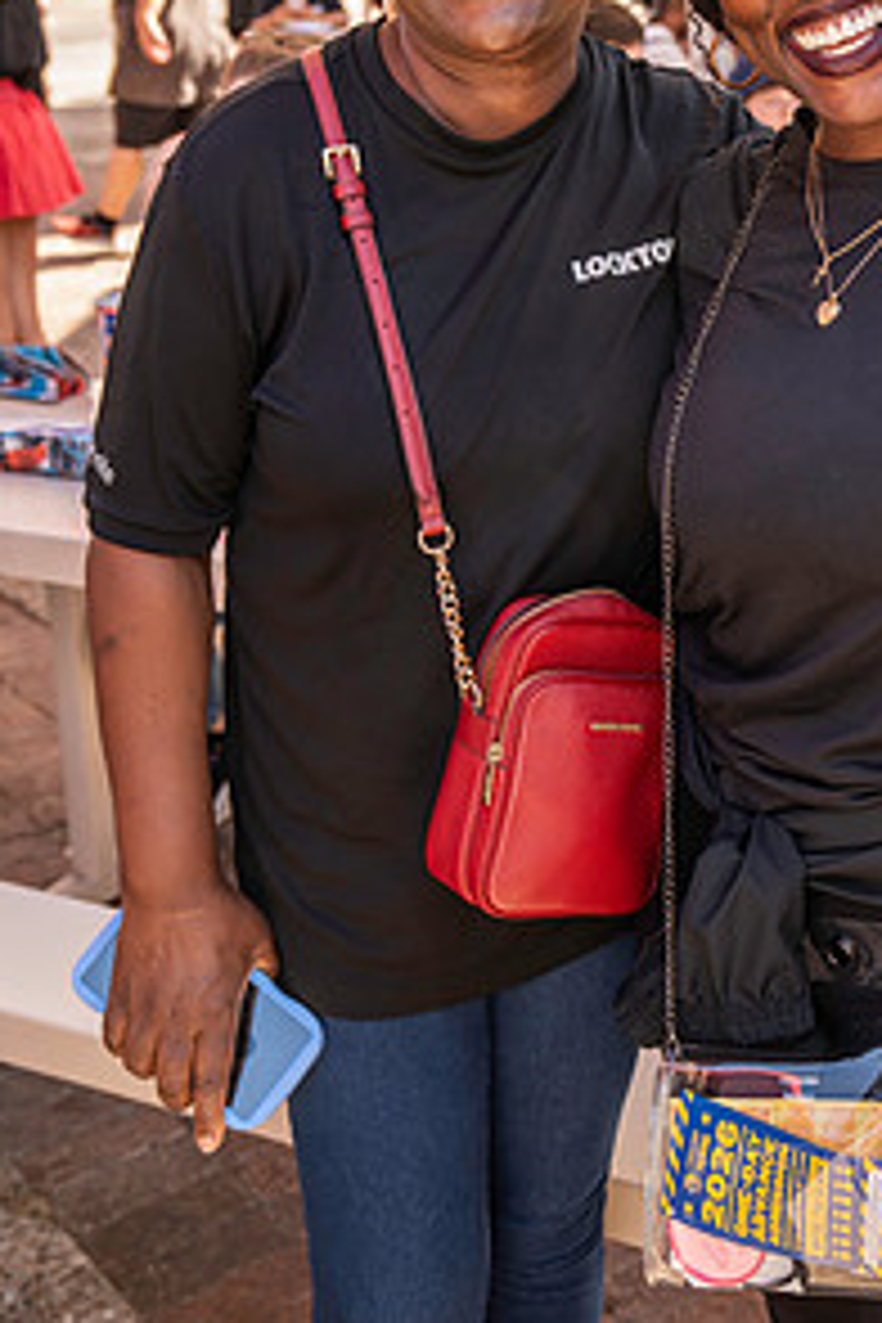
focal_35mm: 52
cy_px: 405
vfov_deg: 37.6
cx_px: 662
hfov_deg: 25.7
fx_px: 1911
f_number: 4.5
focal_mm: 34
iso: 100
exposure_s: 1/80
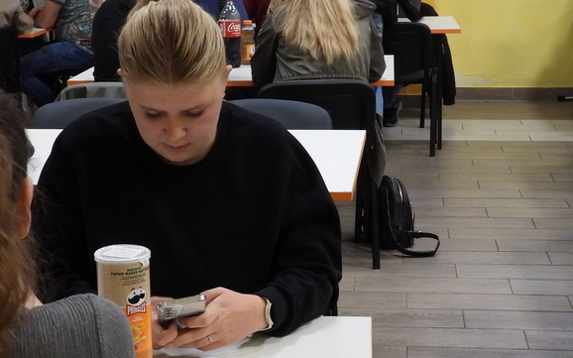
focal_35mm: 77
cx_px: 242
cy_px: 255
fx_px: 1202
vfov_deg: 16.9
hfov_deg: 26.8
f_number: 3.2
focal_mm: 6.3
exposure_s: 1/30
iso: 400
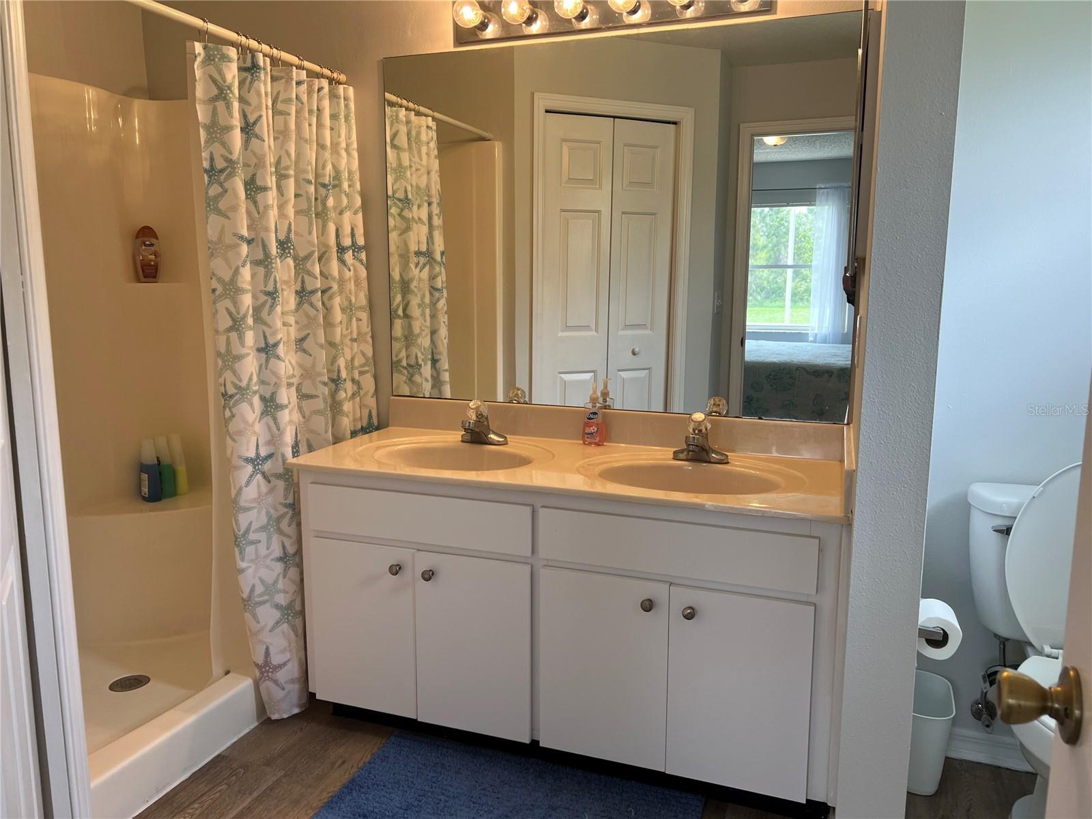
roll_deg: -0.3
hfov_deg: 67.3
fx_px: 820
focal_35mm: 26
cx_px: 546
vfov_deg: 53.1
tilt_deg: -9.2
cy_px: 410
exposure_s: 1/120
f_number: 1.5
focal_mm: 5.7
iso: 50
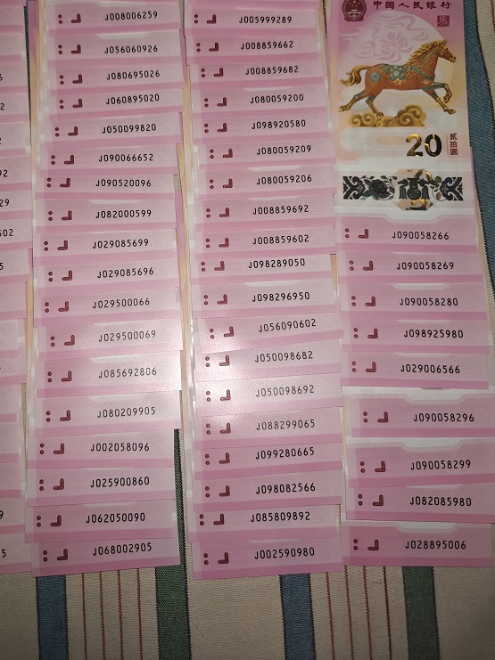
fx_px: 534
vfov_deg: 62.8
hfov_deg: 49.4
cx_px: 202
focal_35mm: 28
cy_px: 260
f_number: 1.6
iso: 640
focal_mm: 6.06
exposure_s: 1/85
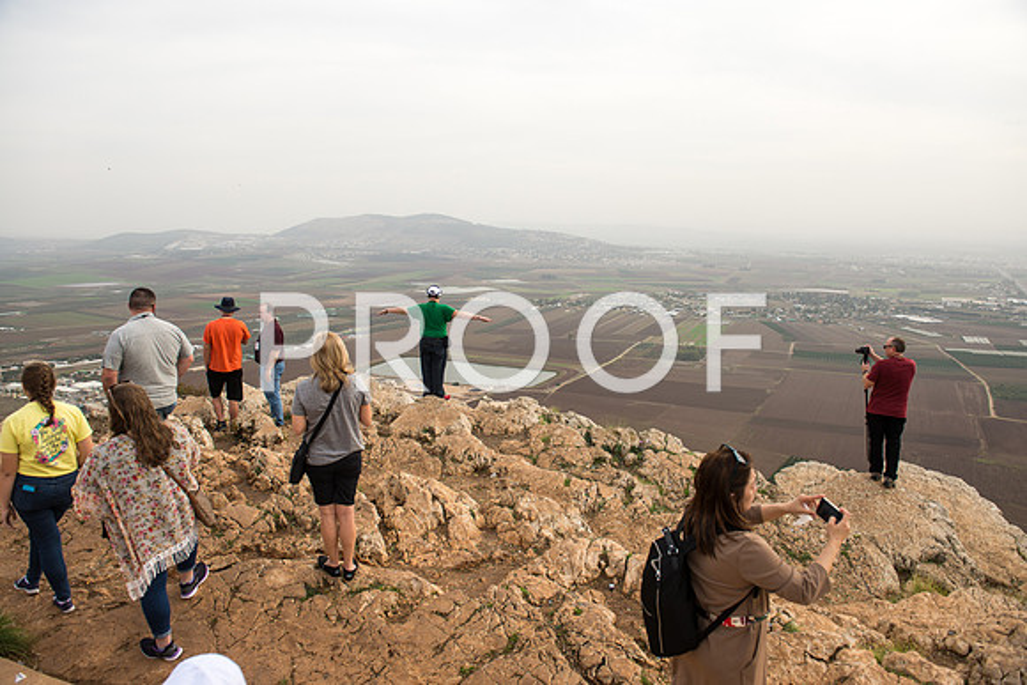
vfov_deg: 53.2
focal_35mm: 24
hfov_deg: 73.7
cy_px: 342
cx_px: 514
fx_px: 685
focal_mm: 24
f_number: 3.5
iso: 100
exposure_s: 1/500
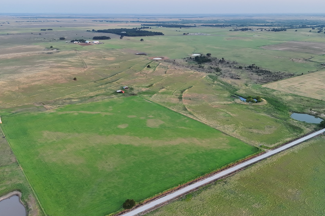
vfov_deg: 42.1
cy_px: 131
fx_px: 280
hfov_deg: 60.3
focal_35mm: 31
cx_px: 171
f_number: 1.7
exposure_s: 1/200
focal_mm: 6.72
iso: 140
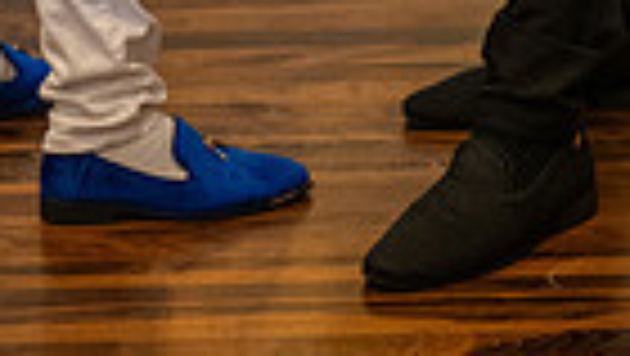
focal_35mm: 168
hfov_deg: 12.8
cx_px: 374
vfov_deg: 6.7
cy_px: -644
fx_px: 2809
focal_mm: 50
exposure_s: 1/100
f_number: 1.2
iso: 5000
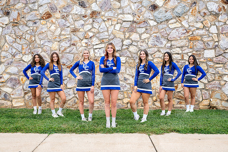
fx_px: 241
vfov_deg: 35.1
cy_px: 76
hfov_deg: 50.7
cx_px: 114
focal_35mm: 38
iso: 200
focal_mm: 38
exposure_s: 1/160
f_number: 6.3
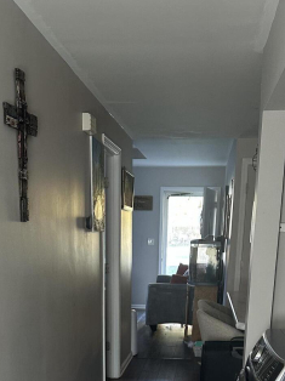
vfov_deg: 33.8
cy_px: 394
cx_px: 136
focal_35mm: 51
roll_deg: -1.0
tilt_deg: -17.3
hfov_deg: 28.5
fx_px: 561
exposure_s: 1/60
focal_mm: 6.86
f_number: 1.78
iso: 200
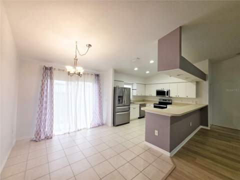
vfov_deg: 89.9
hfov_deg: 106.2
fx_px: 90
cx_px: 120
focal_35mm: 13
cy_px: 90
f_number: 1.9
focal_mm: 2.2
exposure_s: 1/120
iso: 80
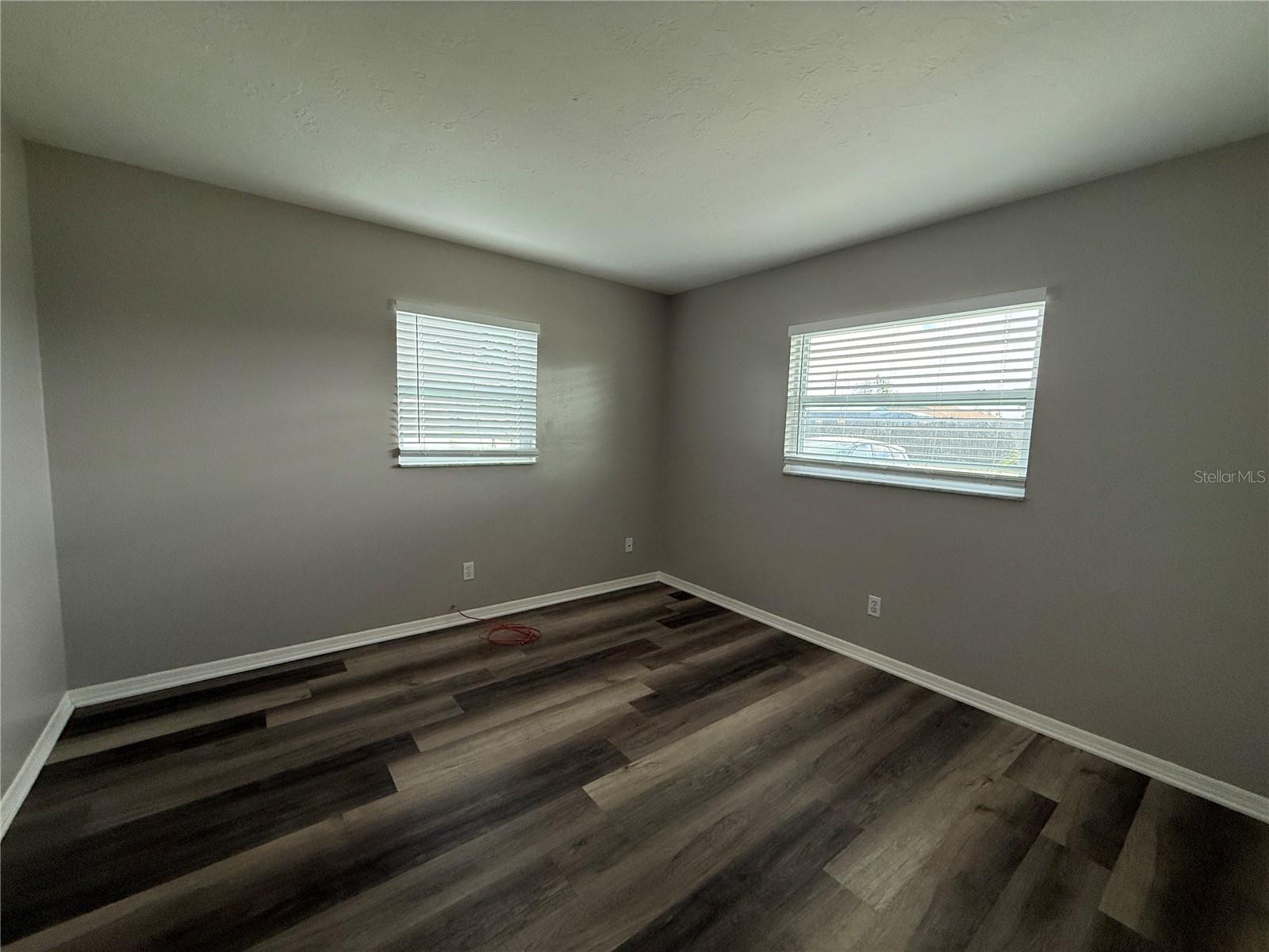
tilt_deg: -6.0
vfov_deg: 85.7
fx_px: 513
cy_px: 476
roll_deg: -0.7
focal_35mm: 14
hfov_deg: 102.1
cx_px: 634
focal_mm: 2.22
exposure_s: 1/99
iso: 200
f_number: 2.2
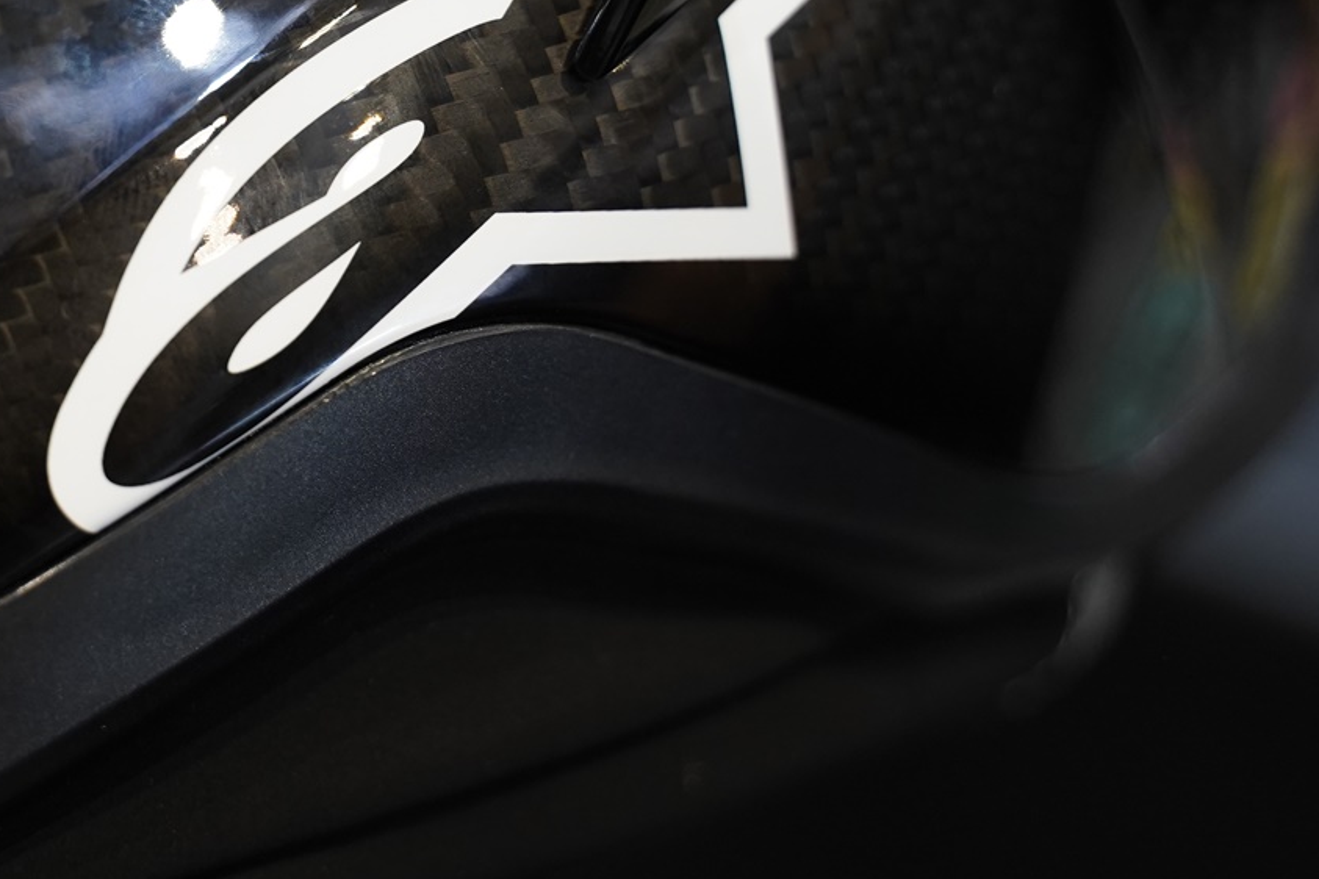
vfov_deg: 14.5
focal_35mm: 94
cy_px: 172
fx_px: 3444
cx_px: 210
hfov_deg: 21.3
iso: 1600
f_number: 2.8
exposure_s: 1/100
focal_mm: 44
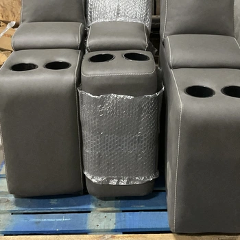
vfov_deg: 30.8
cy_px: 78
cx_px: 142
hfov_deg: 31.0
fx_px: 431
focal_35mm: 55
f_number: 1.8
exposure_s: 1/30
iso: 250
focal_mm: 3
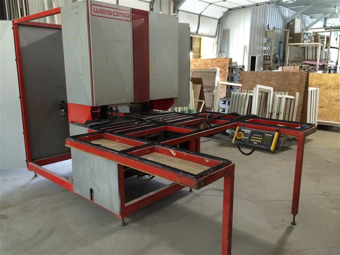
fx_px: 295
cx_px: 170
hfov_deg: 60.0
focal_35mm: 30
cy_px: 128
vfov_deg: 46.8
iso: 200
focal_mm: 4.12
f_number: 2.2
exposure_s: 1/30
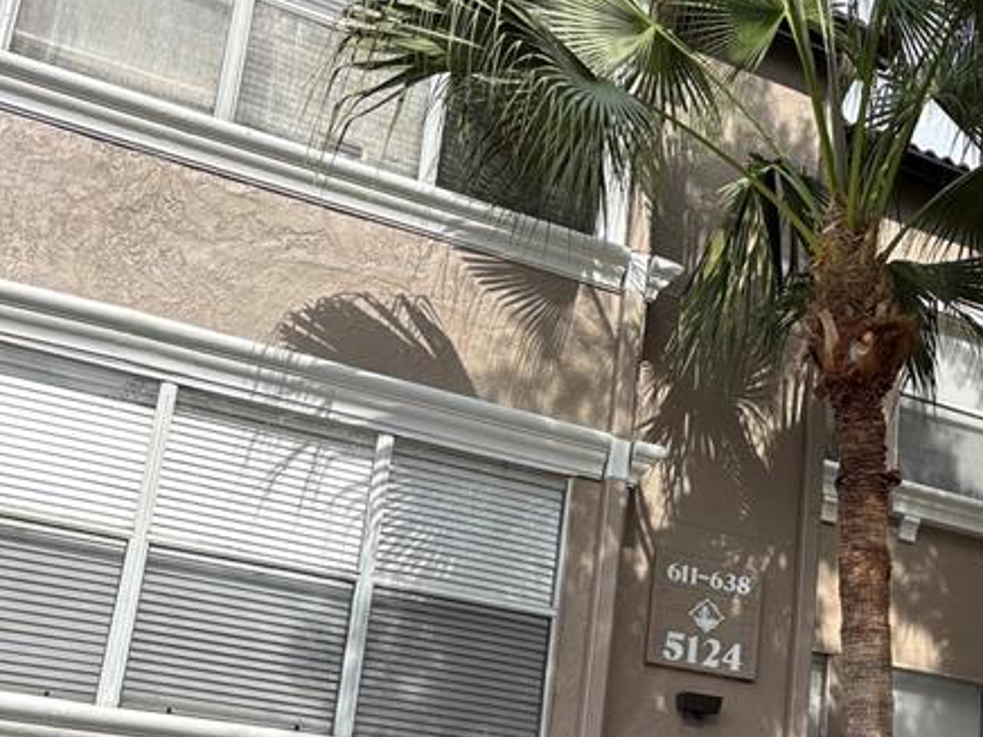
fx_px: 1732
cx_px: 1118
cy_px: 588
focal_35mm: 61
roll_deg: -0.3
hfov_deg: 28.4
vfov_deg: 23.7
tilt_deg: +19.3
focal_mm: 5.96
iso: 50
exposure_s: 1/2513
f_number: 1.6
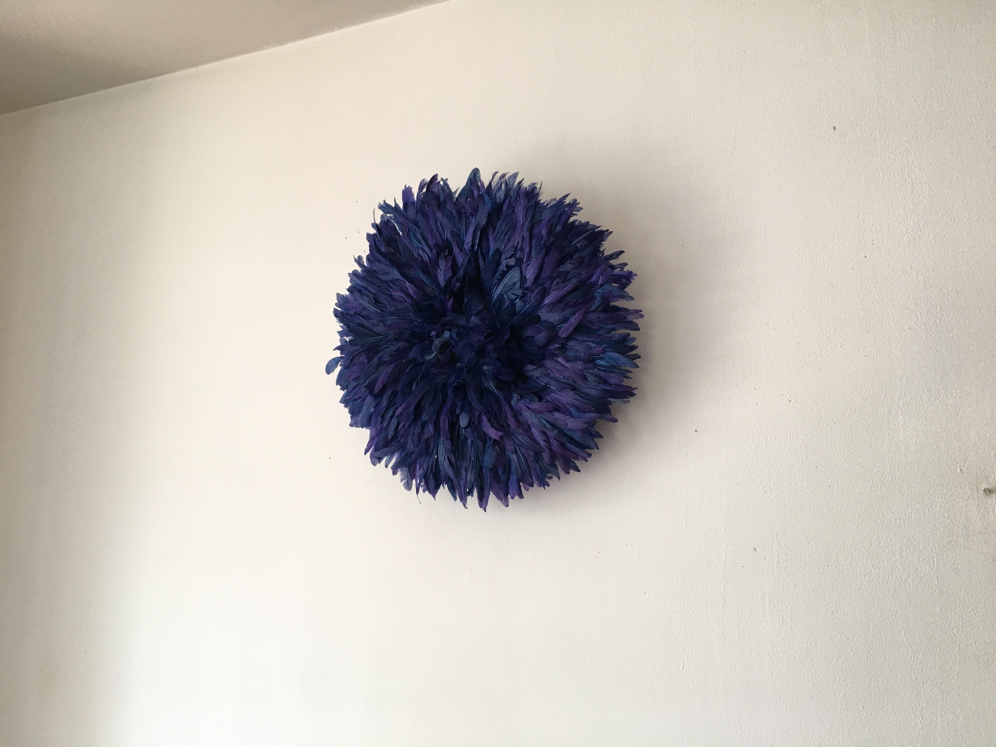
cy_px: 374
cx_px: 498
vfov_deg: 48.2
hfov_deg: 61.7
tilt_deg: +10.9
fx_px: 834
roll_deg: -1.9
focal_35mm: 29
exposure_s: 1/33
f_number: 2.2
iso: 64
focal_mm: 4.15
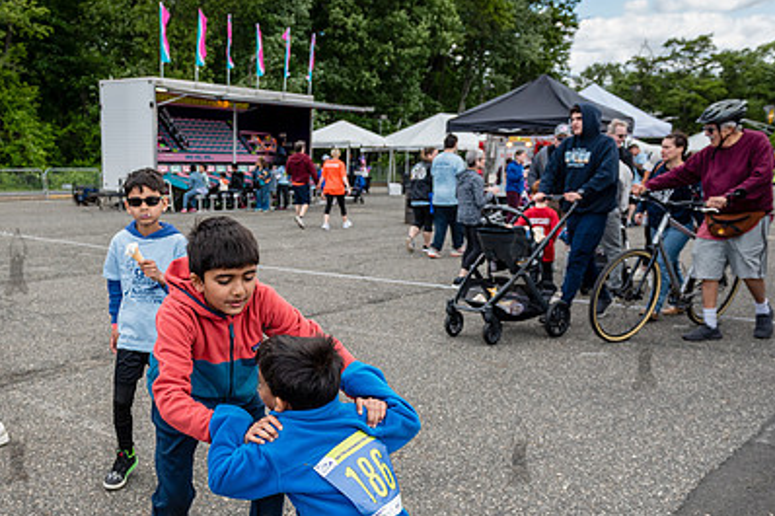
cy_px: 355
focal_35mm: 35
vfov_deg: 37.3
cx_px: 267
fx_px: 753
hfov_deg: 53.5
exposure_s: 1/1250
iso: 400
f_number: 4
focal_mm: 24
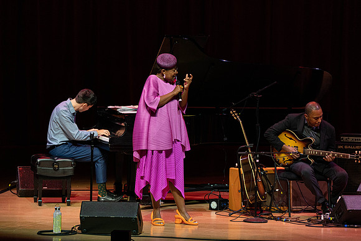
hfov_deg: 6.8
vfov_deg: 4.5
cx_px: 180
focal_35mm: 303
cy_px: 120
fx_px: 3039
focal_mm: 303
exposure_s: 1/320
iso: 4000
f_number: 8
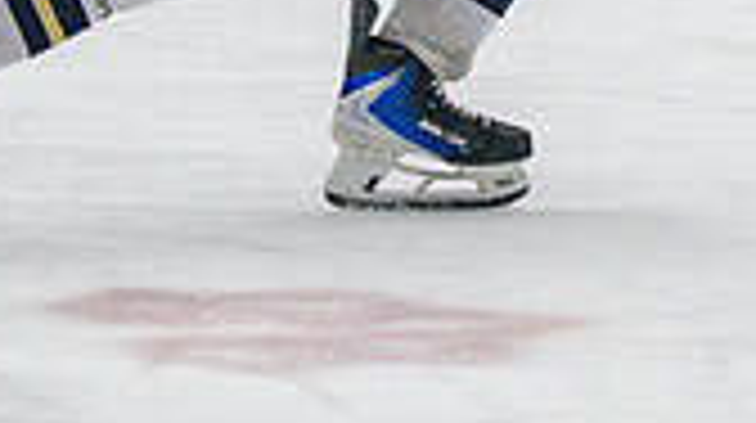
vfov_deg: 2.7
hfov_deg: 4.9
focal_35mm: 445
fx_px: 8909
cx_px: 474
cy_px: -425
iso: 2000
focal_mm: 100
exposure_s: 1/640
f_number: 3.2
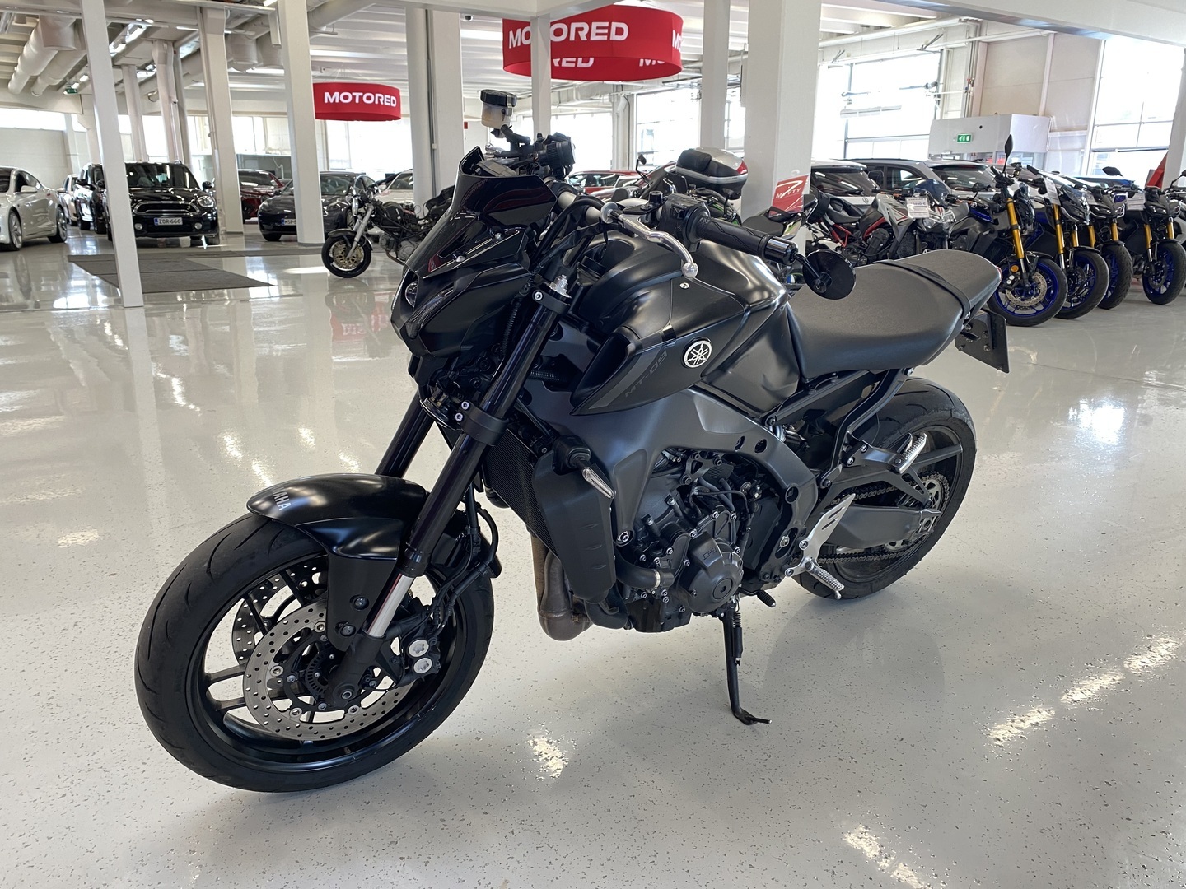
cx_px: 593
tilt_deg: -15.4
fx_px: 891
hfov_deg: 67.3
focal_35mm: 26
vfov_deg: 53.1
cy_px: 444
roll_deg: -0.8
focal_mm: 4.25
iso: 100
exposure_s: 1/50
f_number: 1.8
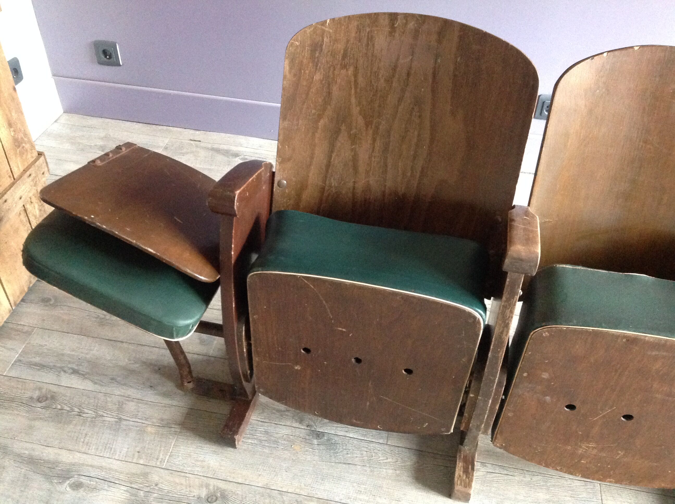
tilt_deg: -42.3
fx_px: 681
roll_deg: -3.3
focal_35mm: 35
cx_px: 338
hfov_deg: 52.7
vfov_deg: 40.6
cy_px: 252
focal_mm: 4.28
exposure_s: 1/15
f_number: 2.4
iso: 640
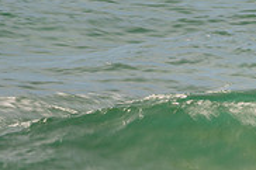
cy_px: 154
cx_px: 451
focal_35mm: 1957
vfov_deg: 0.7
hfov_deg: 1.1
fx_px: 13904
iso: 64
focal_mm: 500
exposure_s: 1/20
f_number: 18
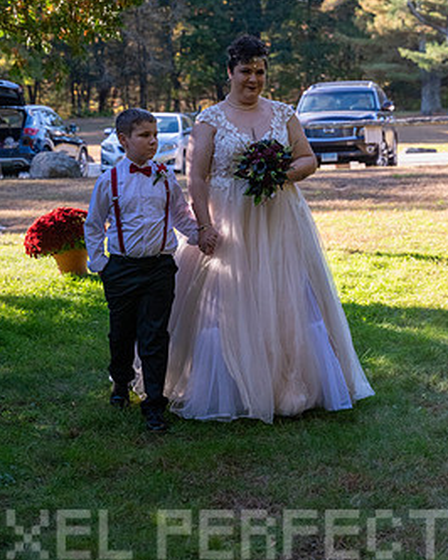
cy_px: 235
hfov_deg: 16.2
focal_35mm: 95
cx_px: 200
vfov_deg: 20.2
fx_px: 1576
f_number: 4.5
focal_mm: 75
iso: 6400
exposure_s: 1/5000
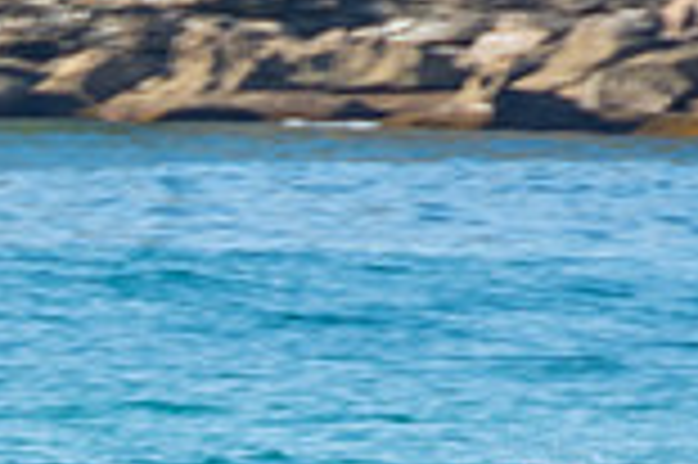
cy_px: 678
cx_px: -149
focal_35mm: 2248
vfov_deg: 0.6
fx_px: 43540
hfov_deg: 0.9
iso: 100
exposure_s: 1/30
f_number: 18
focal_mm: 400
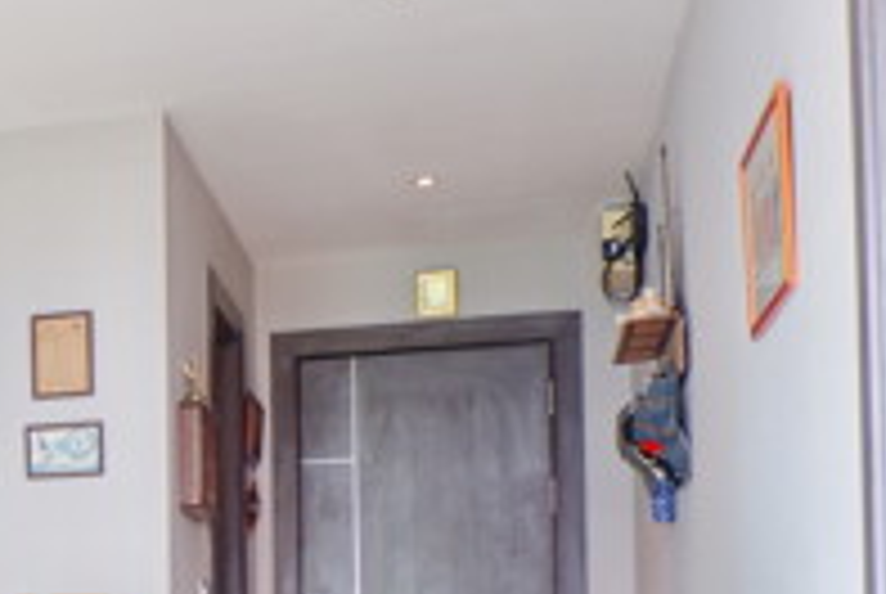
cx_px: -423
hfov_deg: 22.8
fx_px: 1799
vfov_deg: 18.0
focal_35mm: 73
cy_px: 666
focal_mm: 16
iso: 200
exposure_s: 1/38
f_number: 3.5
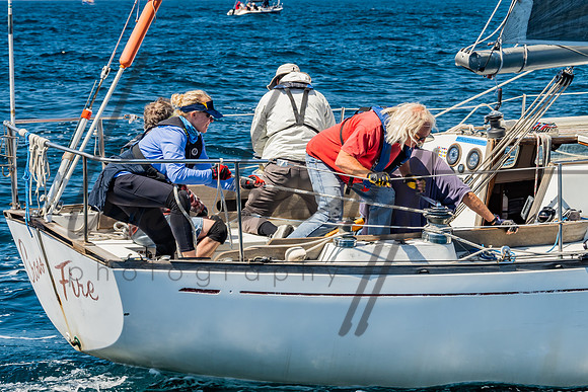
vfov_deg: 12.1
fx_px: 1838
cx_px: 362
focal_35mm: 113
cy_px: 64
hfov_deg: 18.1
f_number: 6.3
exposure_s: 1/320
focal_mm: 63
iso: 160
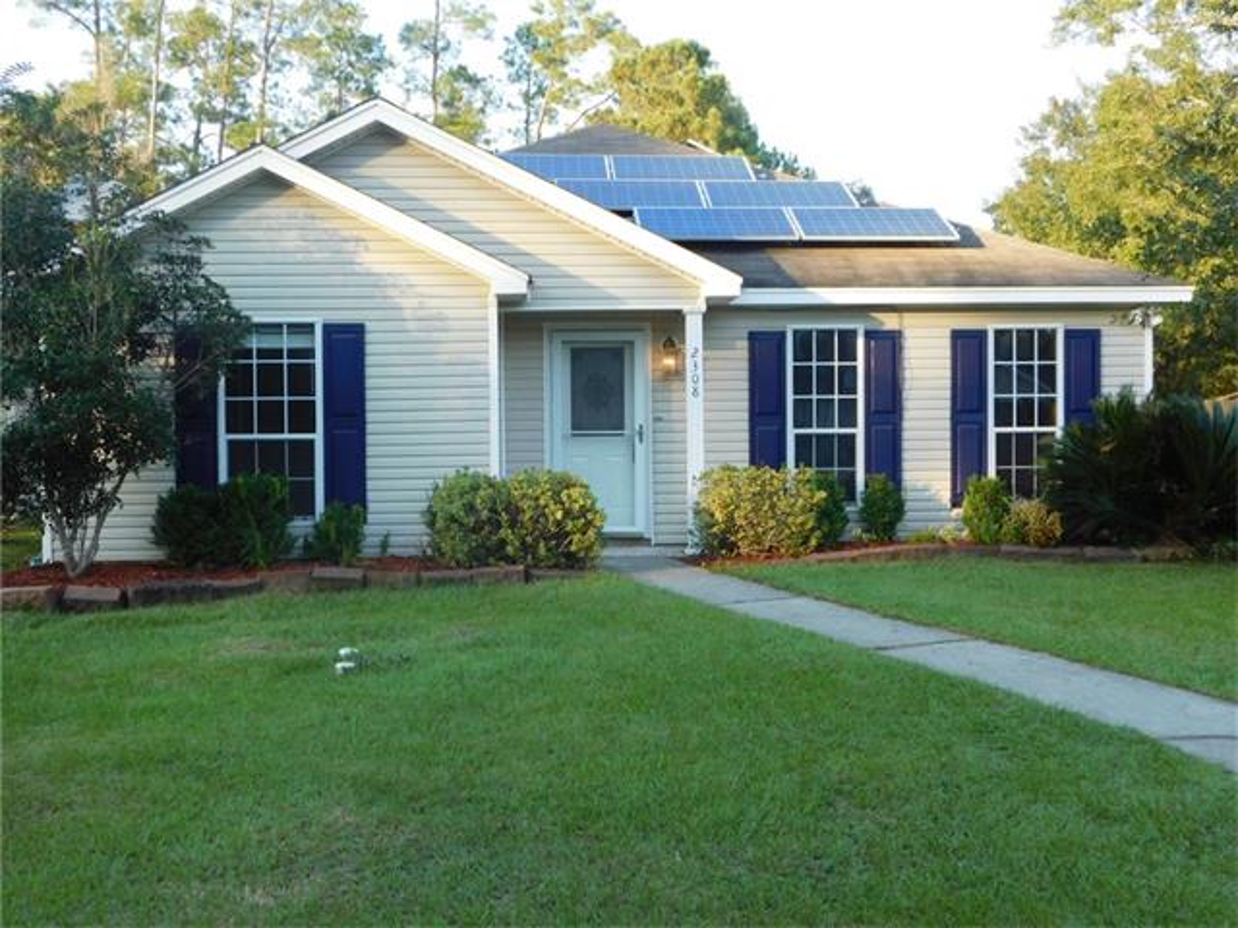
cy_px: 464
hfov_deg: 46.8
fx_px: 1431
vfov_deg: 36.0
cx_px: 619
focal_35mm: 40
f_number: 3.6
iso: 125
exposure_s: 1/125
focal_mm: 7.1
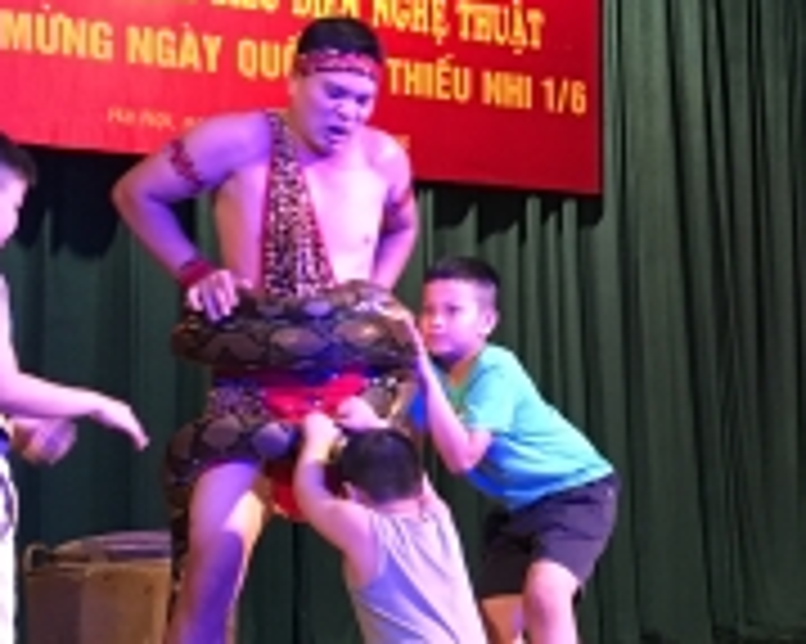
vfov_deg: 17.6
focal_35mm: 87
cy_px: 297
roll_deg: +3.2
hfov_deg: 21.5
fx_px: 2074
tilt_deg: +7.8
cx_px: 716
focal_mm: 4.15
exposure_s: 1/33
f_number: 2.2
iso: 200
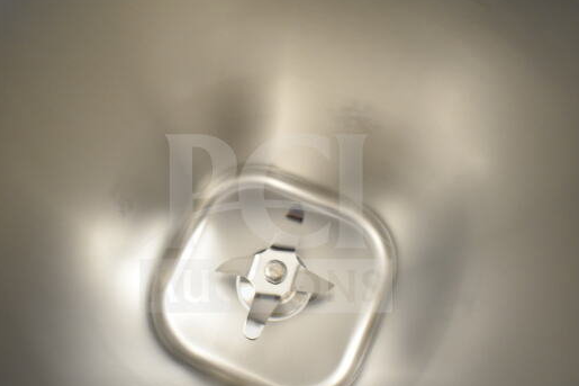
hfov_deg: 58.7
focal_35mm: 32
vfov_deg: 41.0
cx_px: 265
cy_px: 223
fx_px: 514
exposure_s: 1/30
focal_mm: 18
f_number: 3.5
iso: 2000
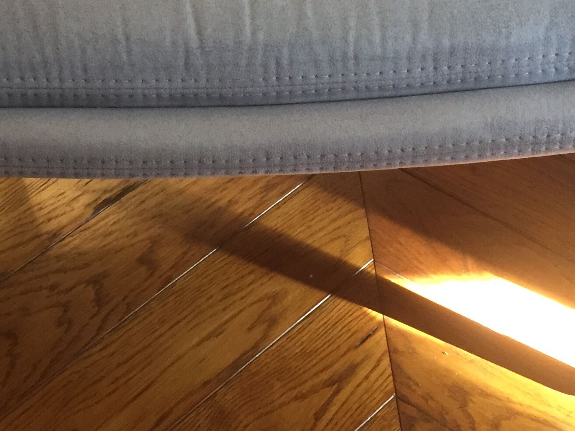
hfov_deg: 27.0
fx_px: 1196
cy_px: 65
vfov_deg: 20.1
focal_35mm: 72
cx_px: 252
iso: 250
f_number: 2.2
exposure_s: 1/33
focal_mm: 4.15
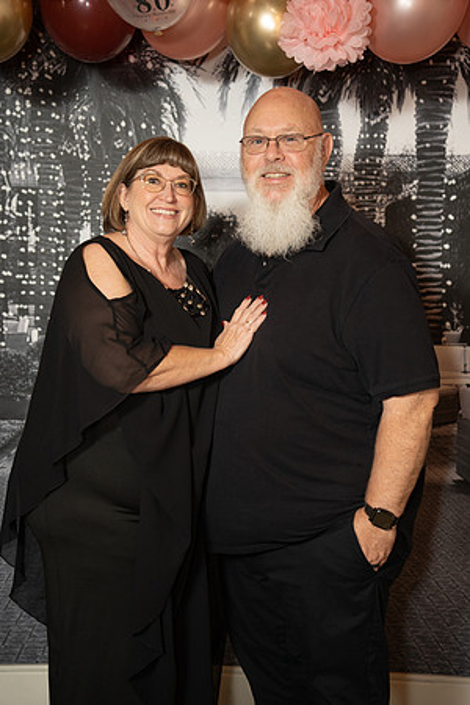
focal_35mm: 59
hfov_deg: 22.9
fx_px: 1159
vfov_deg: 33.8
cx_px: 235
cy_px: 352
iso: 1000
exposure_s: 1/160
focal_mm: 59.2
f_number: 2.8
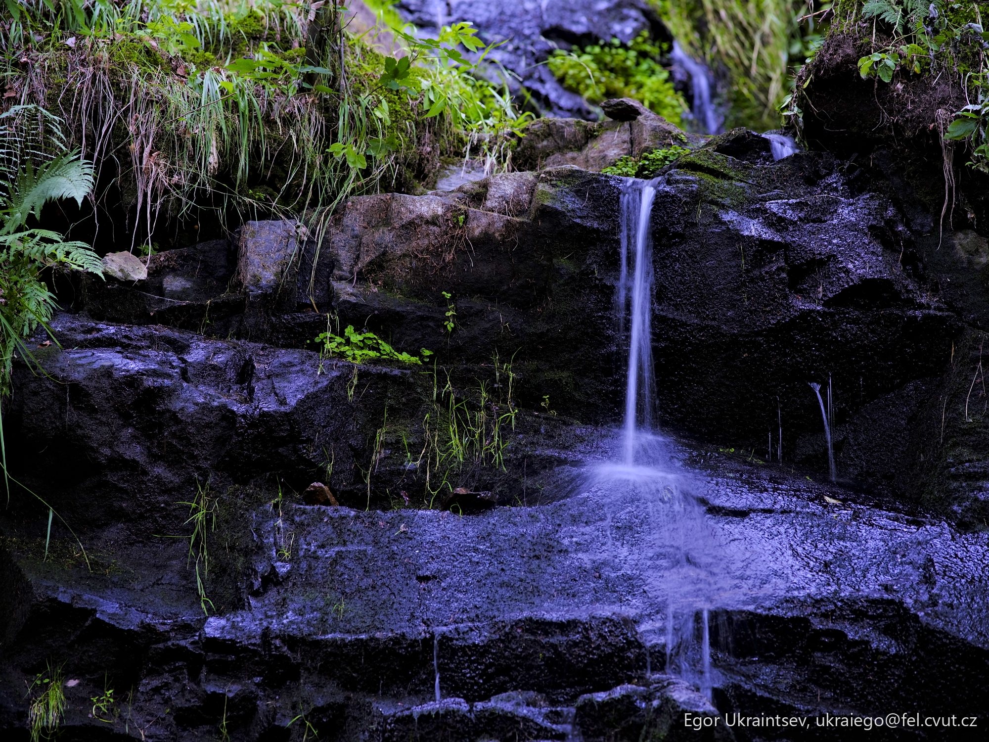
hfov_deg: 12.5
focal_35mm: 158
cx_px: 494
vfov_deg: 9.4
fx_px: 4514
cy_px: 371
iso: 100
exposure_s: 1/3.1
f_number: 4
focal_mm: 200
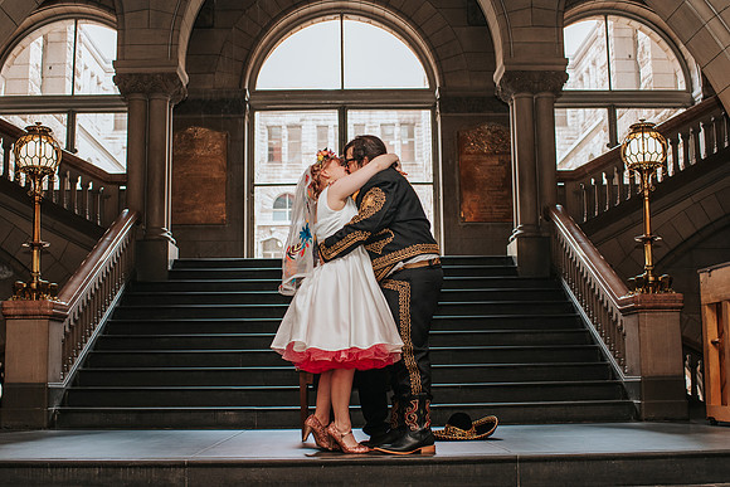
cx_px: 353
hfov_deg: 43.0
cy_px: 252
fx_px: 926
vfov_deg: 29.5
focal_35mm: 46
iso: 1000
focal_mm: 35
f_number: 3.2
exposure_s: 1/200
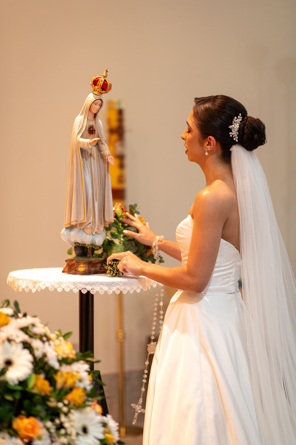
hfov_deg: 16.0
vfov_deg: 23.9
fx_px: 1050
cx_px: 148
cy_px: 222
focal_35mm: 85
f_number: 2
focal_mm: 85
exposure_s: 1/250
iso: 2500
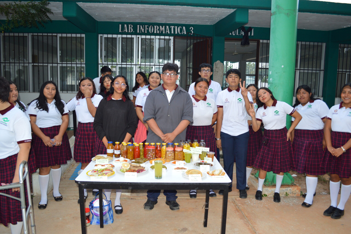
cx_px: 176
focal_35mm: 27
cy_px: 117
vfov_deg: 47.8
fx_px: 263
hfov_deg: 67.4
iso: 400
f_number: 3.5
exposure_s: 1/60
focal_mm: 18
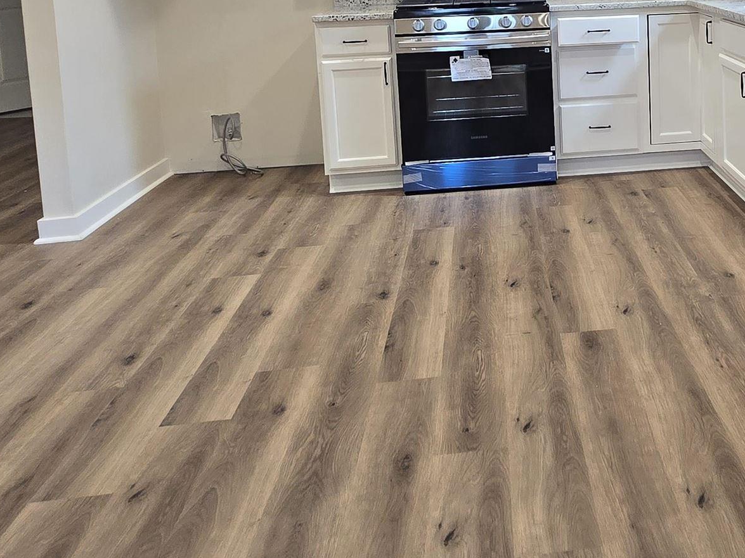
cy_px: 16
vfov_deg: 37.8
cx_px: 593
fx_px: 732
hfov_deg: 50.8
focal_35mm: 34
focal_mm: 2.2
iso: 125
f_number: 2.2
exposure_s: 1/60
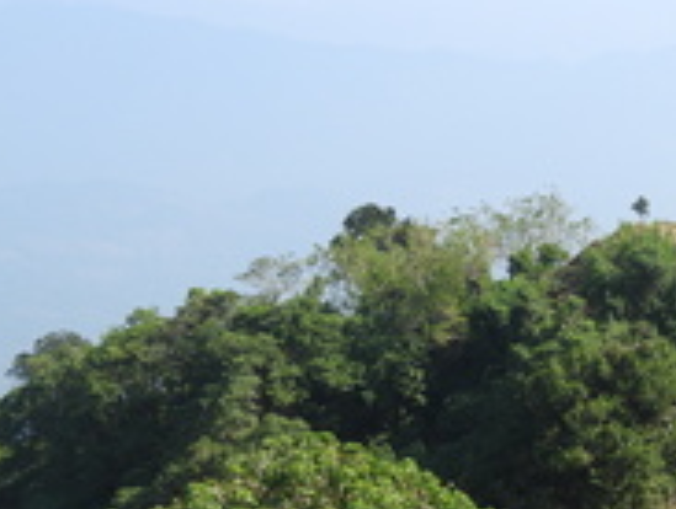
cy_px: 590
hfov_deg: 22.9
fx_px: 1624
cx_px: 615
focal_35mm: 83
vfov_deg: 17.1
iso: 100
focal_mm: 5.9
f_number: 3.2
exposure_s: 1/800
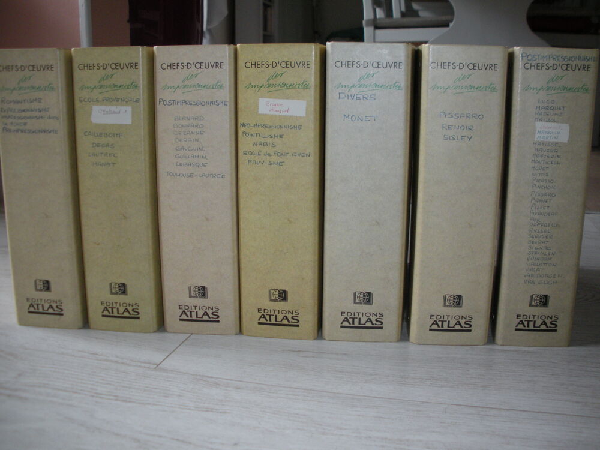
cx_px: 300
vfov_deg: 40.7
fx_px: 607
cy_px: 225
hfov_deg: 52.6
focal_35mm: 35
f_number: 3.5
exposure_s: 1/30
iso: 200
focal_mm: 6.3
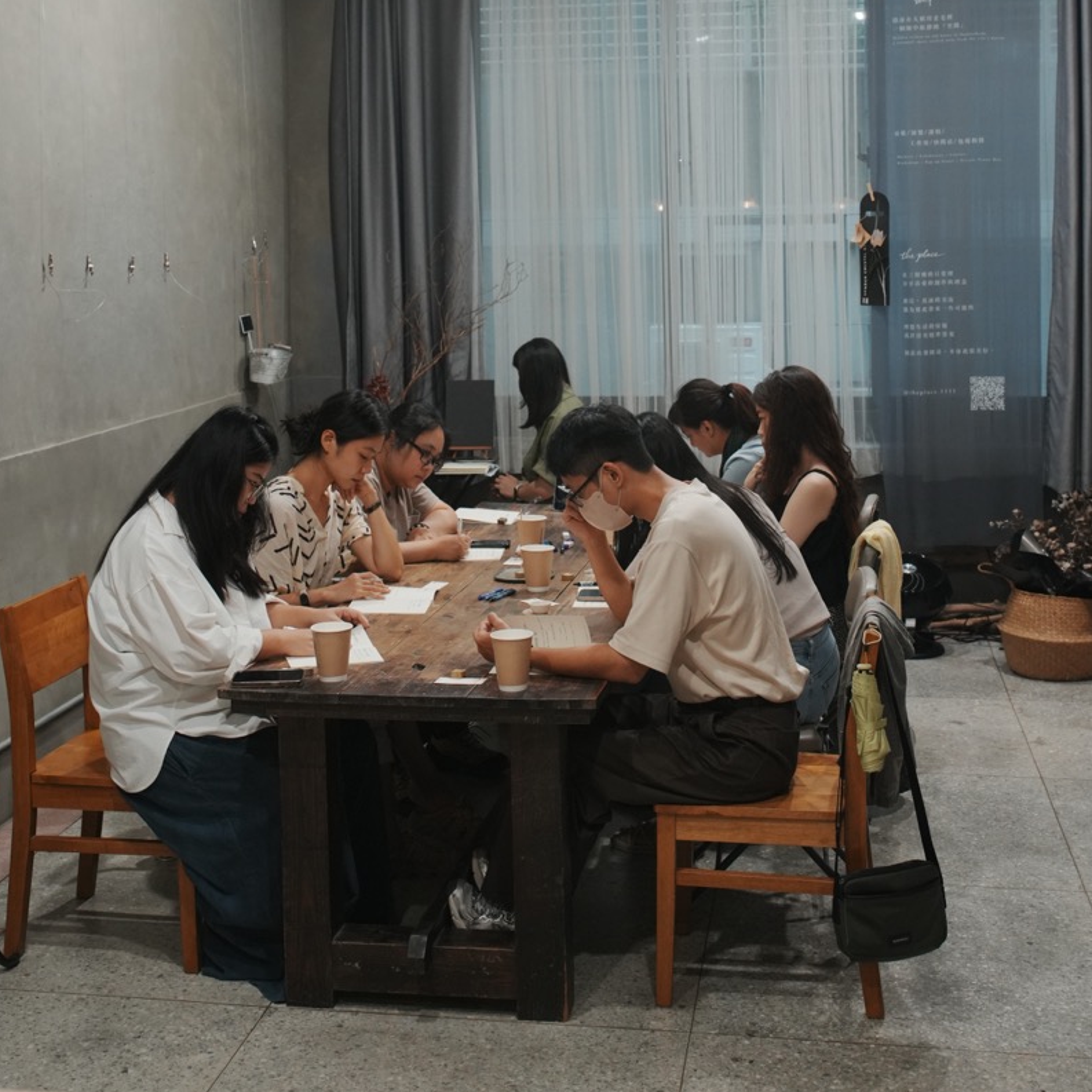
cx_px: 544
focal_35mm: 45
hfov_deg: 37.6
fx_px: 1606
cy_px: 284
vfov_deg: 36.7
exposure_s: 1/125
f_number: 5.6
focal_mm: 35
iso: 1600
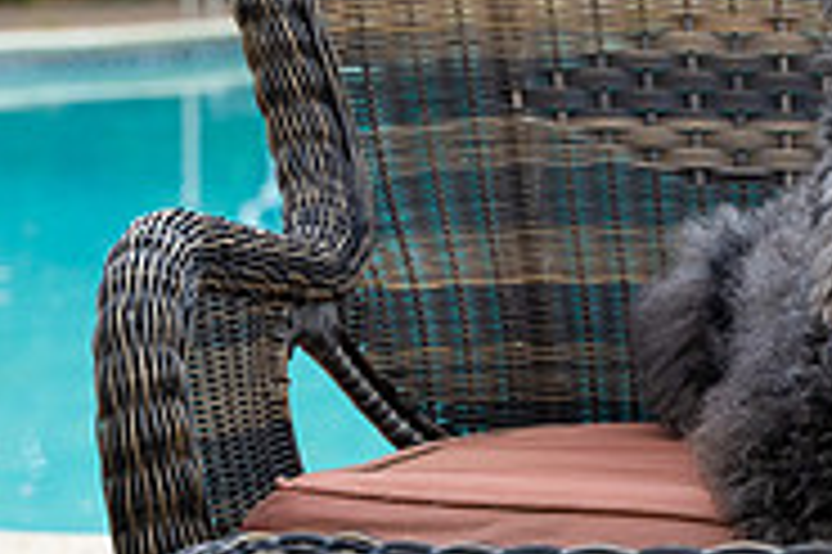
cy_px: 38
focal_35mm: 157
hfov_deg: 12.6
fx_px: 3625
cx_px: 1120
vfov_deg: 8.7
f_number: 4
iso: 800
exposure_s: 1/320
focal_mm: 50
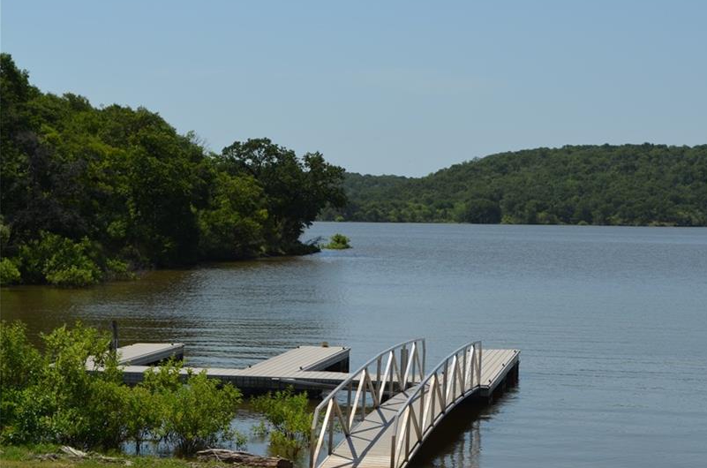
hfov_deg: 22.1
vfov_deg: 14.8
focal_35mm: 92
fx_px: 1802
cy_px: 217
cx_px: 451
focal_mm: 48
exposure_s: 1/320
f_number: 9
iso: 100
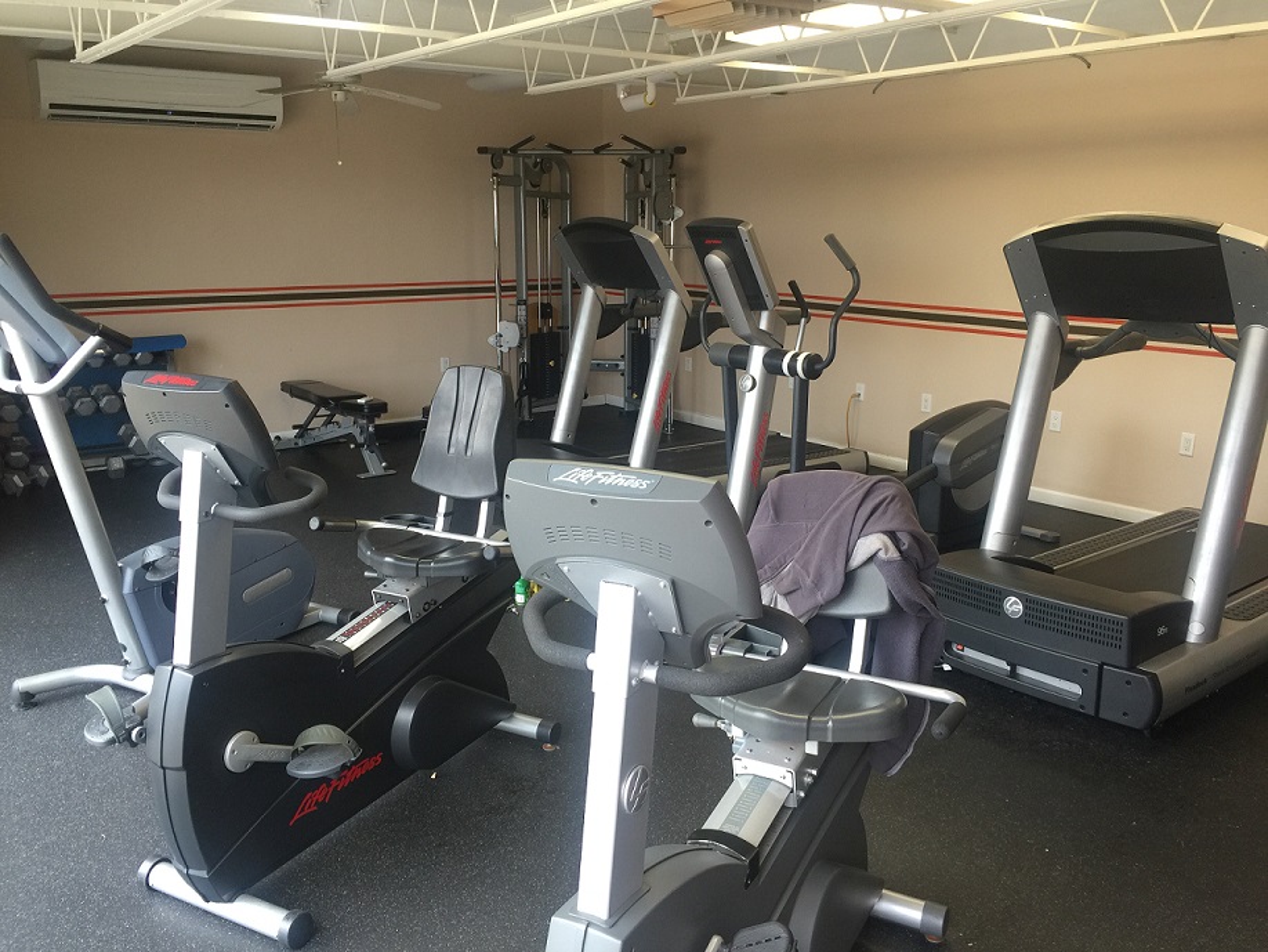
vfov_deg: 48.2
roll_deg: -0.3
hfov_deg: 61.6
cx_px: 634
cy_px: 476
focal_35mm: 29
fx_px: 1063
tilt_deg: -12.8
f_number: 2.2
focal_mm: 4.15
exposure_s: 1/30
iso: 32
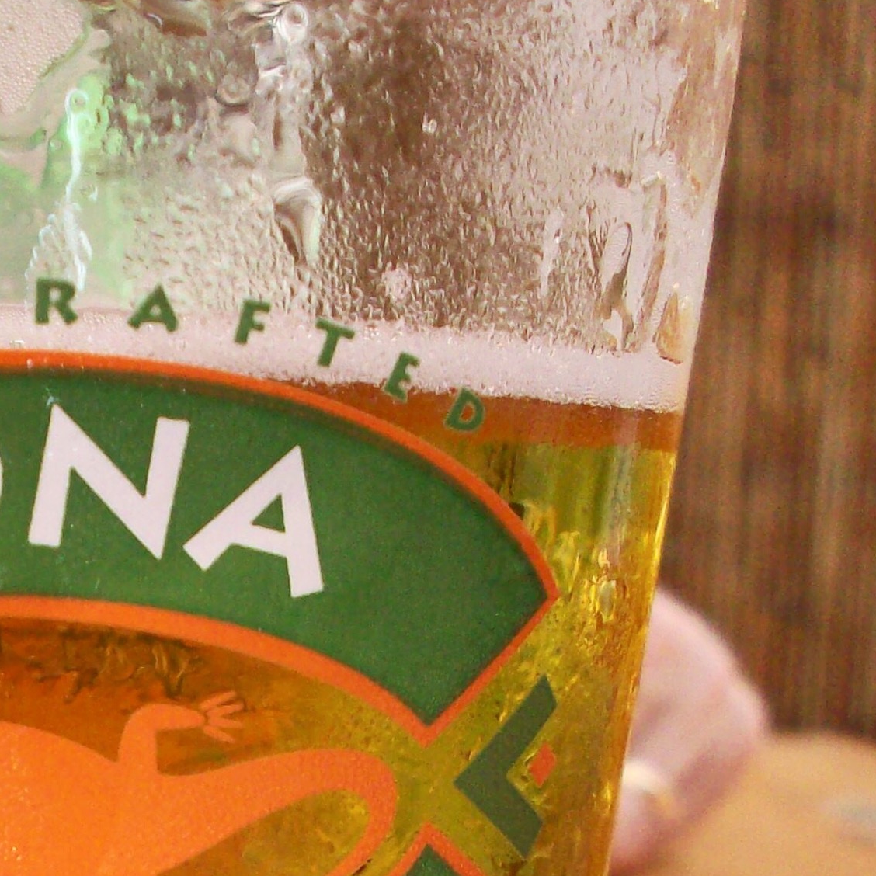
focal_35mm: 87
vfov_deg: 19.2
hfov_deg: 19.4
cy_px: 956
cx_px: 16
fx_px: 2491
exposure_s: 1/236
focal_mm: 6.2
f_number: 2.8
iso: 160
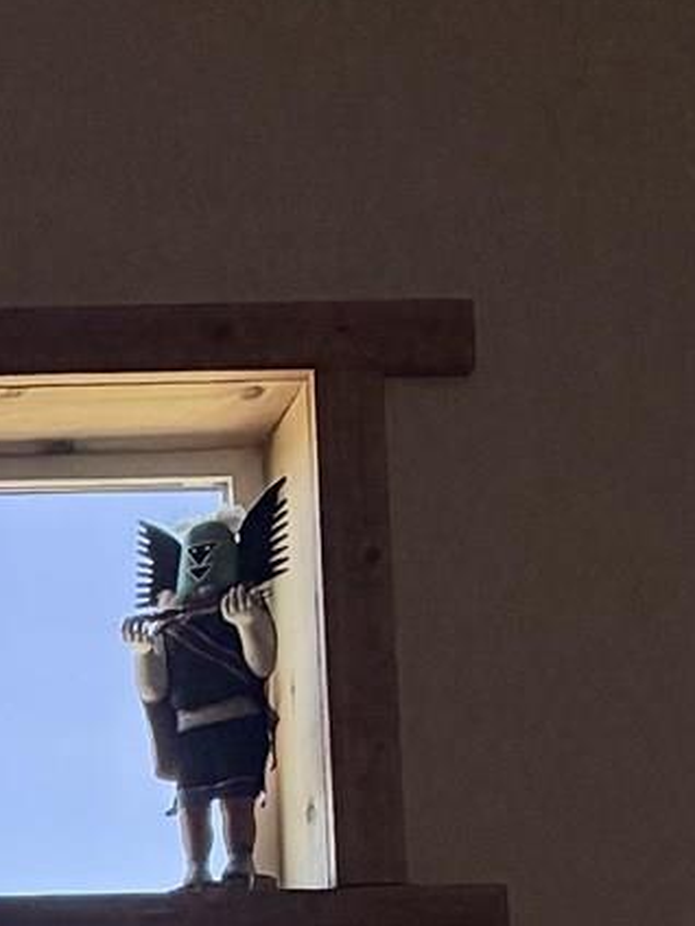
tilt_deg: +3.9
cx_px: -402
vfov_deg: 21.0
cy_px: 1455
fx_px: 2035
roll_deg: +1.7
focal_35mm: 76
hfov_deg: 17.2
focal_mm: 2.22
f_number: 2.2
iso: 50
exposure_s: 1/120
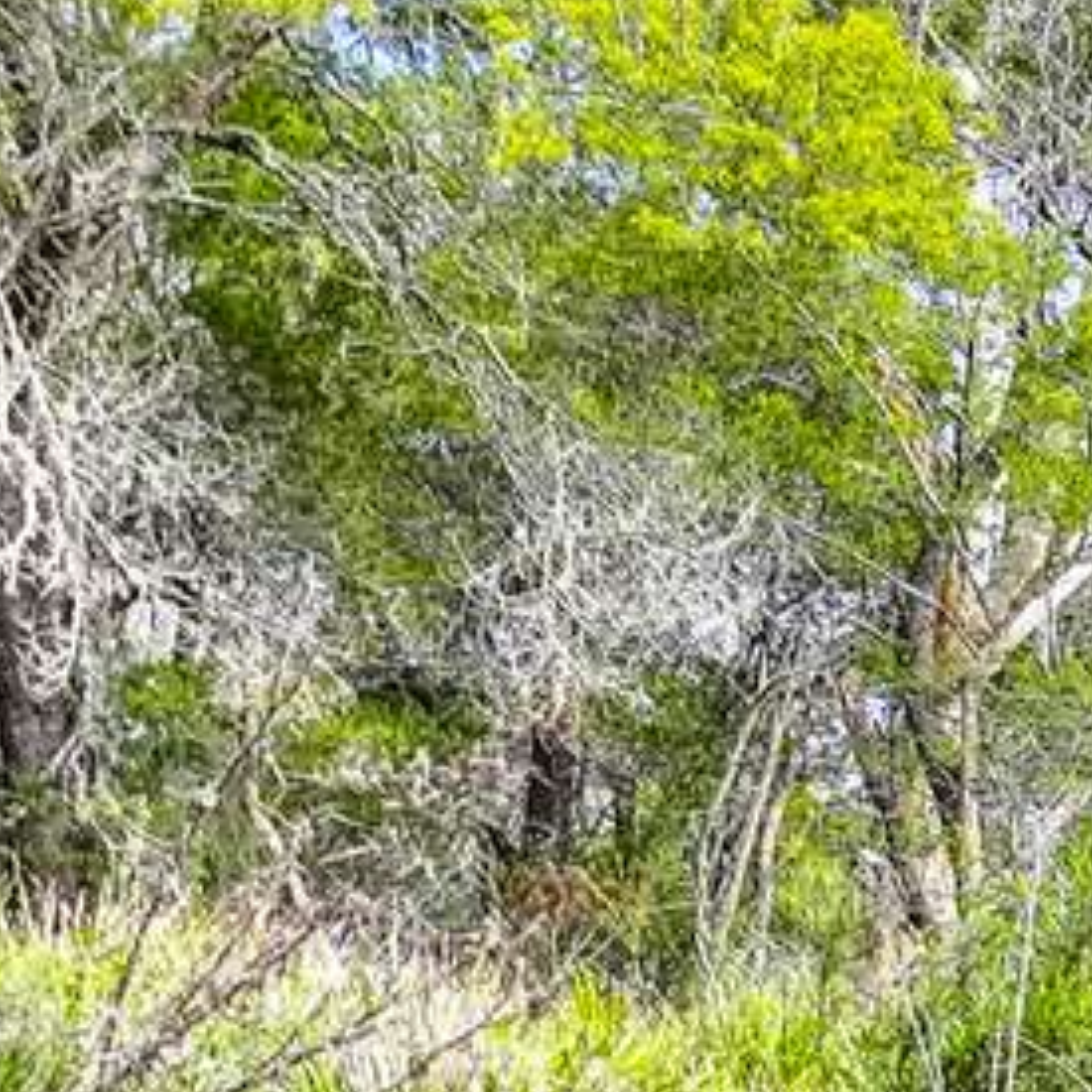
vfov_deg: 11.4
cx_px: 2605
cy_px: 1563
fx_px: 5282
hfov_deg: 10.3
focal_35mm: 148
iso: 310
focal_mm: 12.3
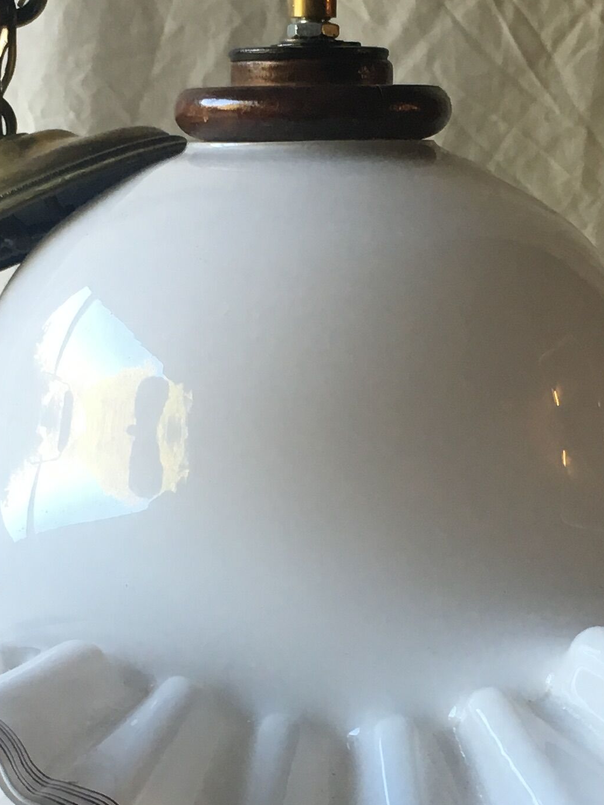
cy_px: 539
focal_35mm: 85
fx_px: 1978
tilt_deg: -12.7
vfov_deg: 22.9
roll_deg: -0.2
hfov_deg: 17.4
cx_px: 269
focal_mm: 4.15
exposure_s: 1/33
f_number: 2.2
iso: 40
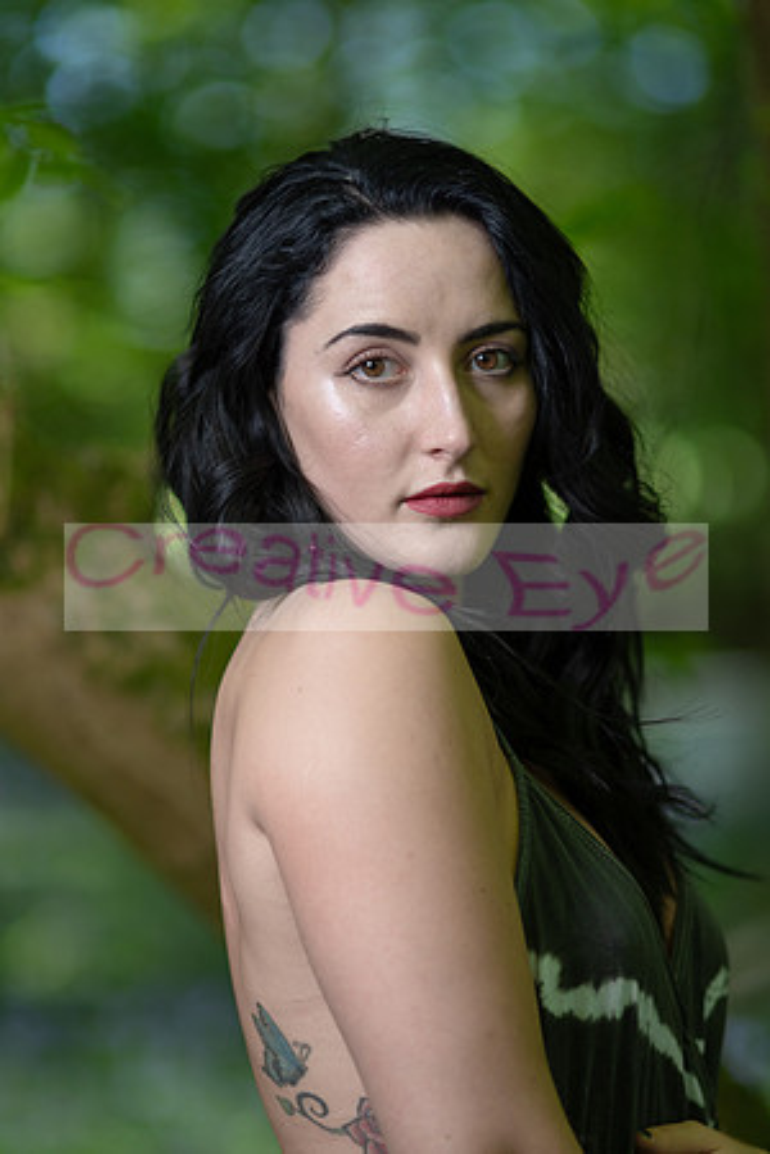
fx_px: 4090
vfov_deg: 16.1
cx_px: 385
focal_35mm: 128
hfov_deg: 10.8
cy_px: 577
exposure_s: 1/1600
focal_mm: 85
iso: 100
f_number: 1.4
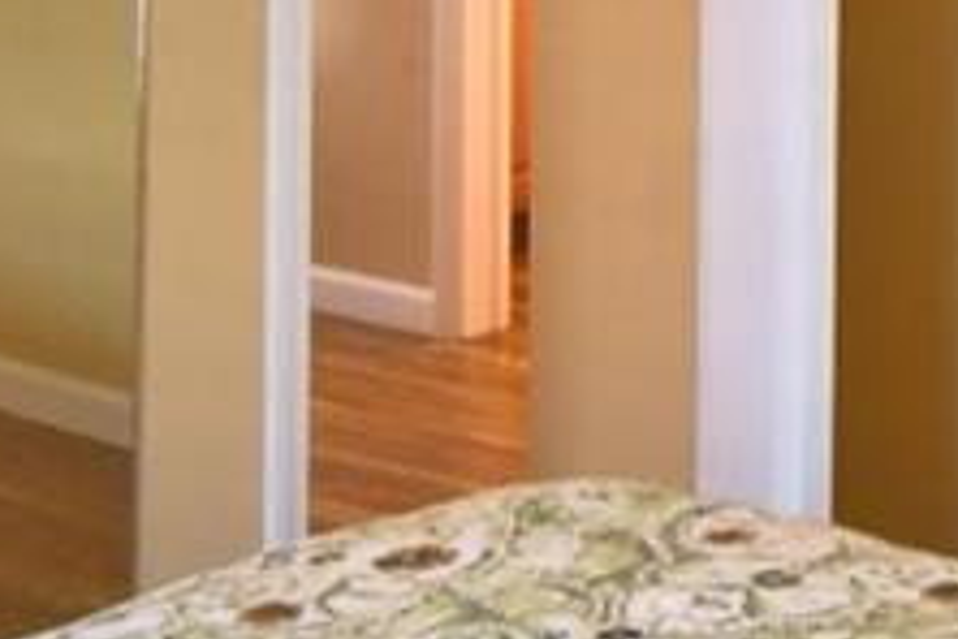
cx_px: 1195
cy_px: -337
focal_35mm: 108
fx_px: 2874
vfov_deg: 12.1
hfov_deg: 17.9
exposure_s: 1/30
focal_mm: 10
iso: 400
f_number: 4.5
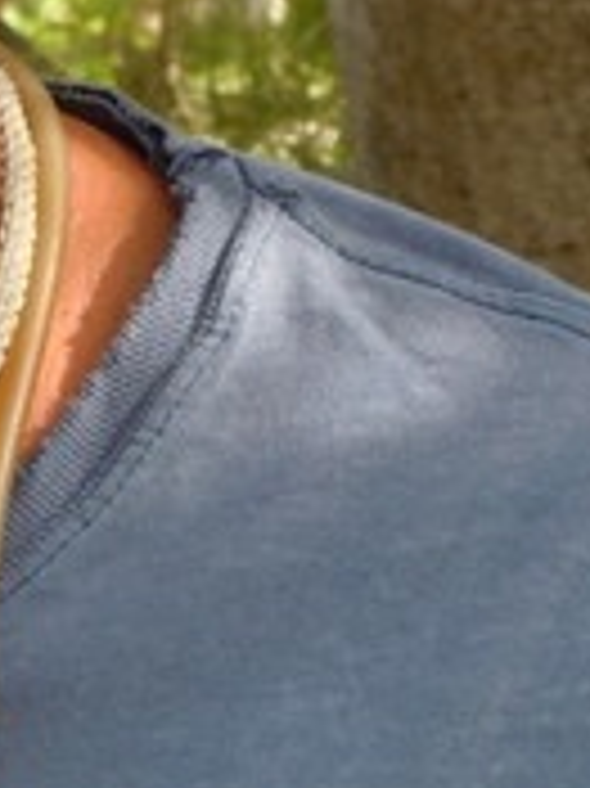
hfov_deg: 4.0
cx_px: -315
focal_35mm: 373
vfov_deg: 5.3
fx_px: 8487
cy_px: 63
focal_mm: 18.3
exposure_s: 1/100
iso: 160
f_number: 5.4
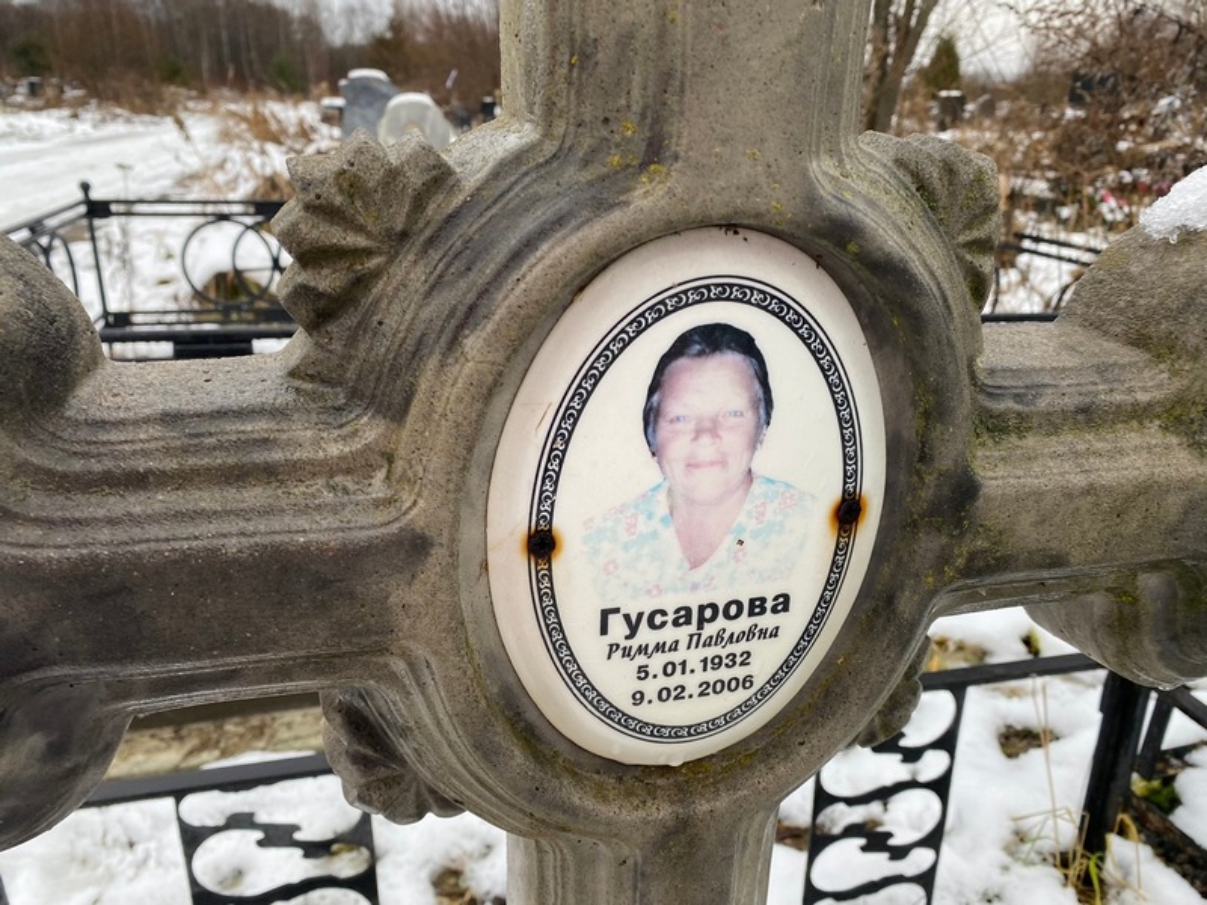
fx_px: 907
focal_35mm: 26
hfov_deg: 67.3
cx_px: 604
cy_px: 452
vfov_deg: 53.1
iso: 40
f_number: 1.8
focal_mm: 4.25
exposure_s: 1/122
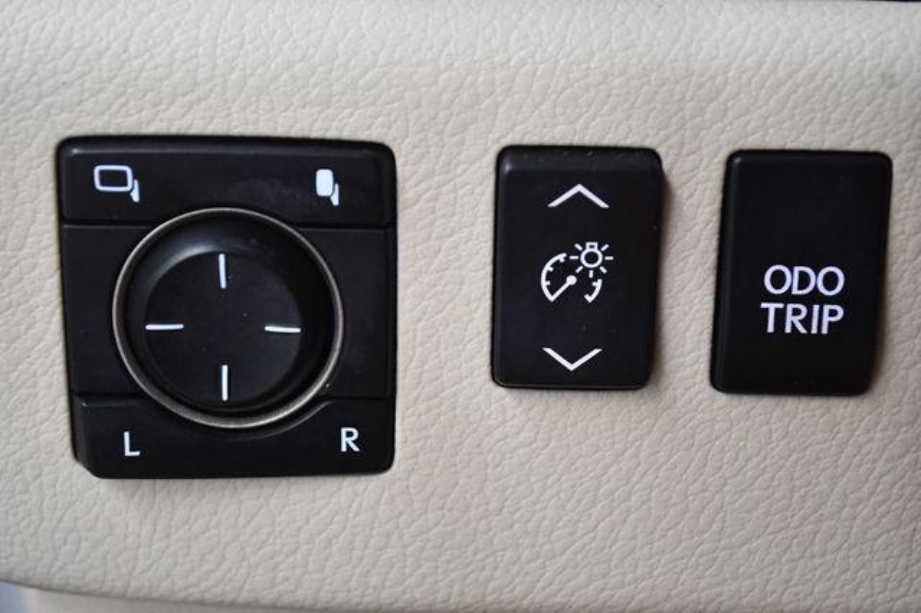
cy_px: 306
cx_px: 460
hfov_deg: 31.9
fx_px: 1611
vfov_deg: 21.5
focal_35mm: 63
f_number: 5.3
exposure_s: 1/60
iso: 3600
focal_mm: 42
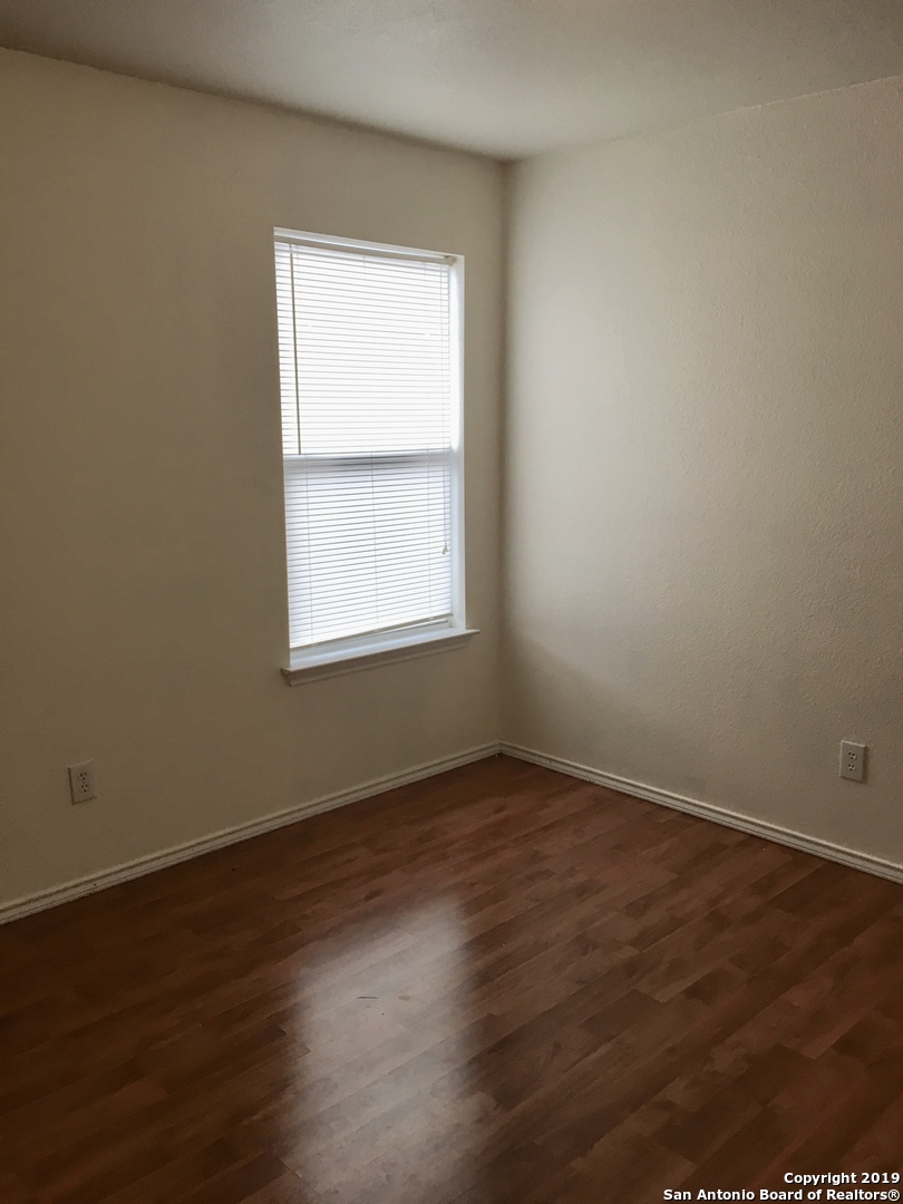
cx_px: 452
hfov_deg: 48.2
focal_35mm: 29
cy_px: 602
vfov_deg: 61.7
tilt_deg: -8.3
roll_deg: +1.5
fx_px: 1009
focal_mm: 4.15
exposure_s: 1/33
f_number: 2.2
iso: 32
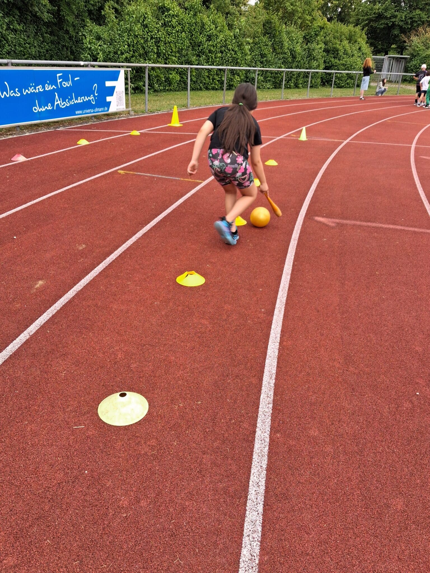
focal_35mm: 27
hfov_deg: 51.4
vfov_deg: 65.3
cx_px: 215
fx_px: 447
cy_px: 286
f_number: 1.8
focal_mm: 4
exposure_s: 1/118
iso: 20
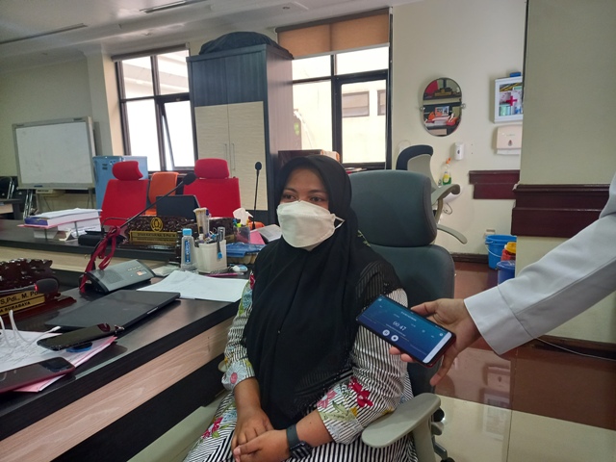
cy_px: 231
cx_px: 308
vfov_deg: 54.9
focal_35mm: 25
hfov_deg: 69.4
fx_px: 445
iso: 250
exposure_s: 1/33
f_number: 2
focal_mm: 4.6
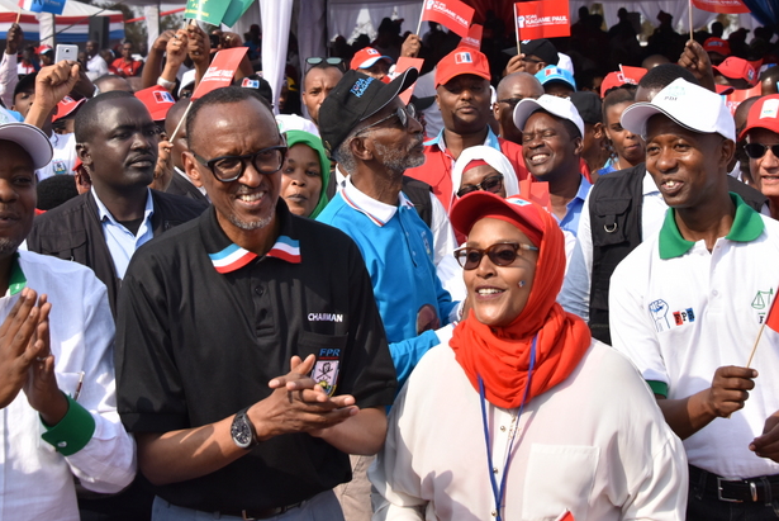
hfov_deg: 25.9
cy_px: 99
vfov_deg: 17.4
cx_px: 447
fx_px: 1689
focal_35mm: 78
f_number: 6.3
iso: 500
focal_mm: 48
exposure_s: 1/1250
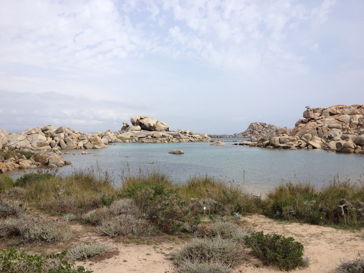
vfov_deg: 40.7
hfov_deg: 52.6
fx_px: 368
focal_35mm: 35
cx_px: 182
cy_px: 136
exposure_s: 1/1727
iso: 64
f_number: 2.4
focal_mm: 4.28
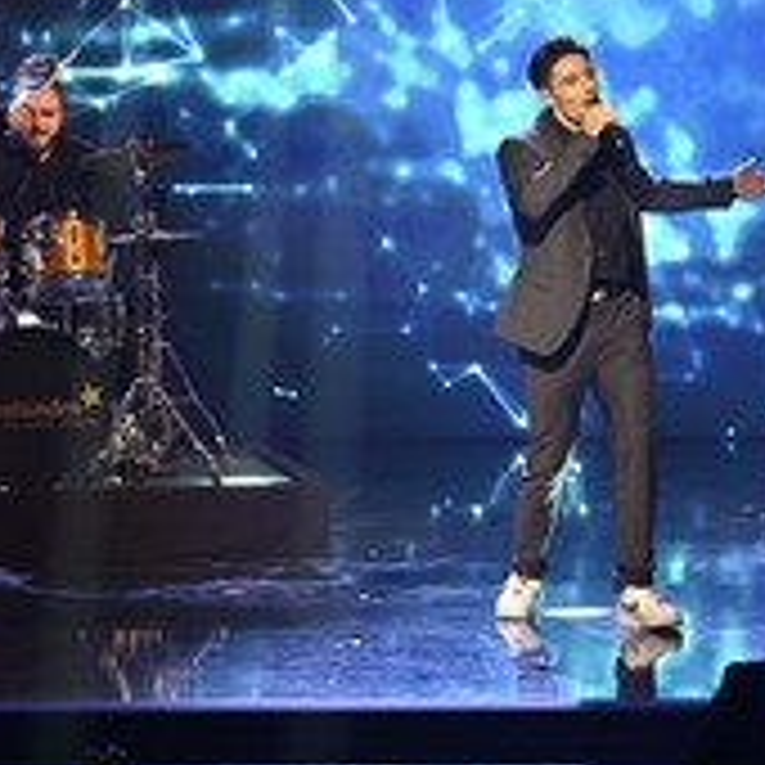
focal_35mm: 270
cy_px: 315
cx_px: 578
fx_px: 6751
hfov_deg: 6.5
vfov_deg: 6.5
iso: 1000
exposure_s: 1/250
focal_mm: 120
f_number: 2.8
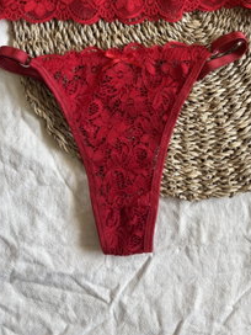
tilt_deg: -84.8
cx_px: 192
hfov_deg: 30.3
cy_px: 12
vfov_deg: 36.9
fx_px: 454
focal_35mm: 47
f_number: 1.78
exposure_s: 1/100
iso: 125
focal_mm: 6.76
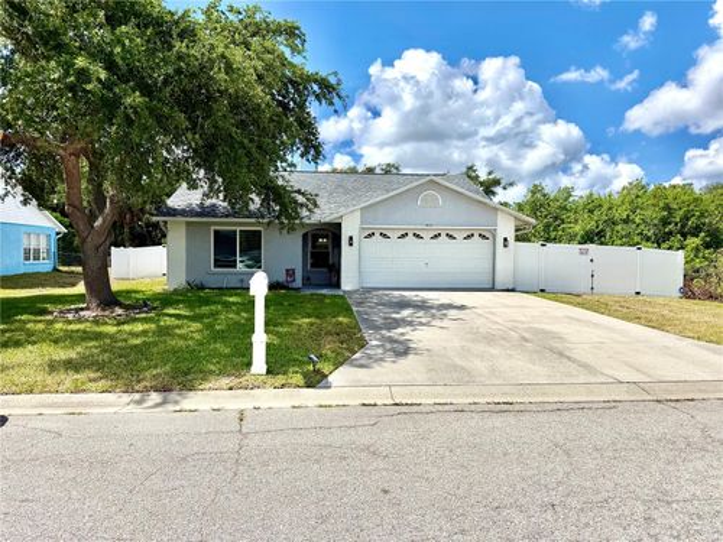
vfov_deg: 56.8
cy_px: 271
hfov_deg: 71.6
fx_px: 501
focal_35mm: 24
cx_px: 362
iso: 80
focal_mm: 6.76
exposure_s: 1/7353
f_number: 1.78
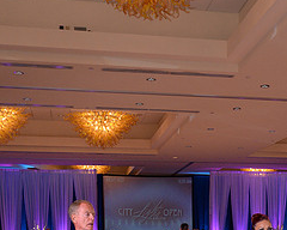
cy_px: 274
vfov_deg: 21.0
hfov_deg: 27.7
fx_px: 578
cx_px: 200
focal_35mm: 68
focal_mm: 30
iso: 2000
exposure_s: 1/250
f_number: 5.6
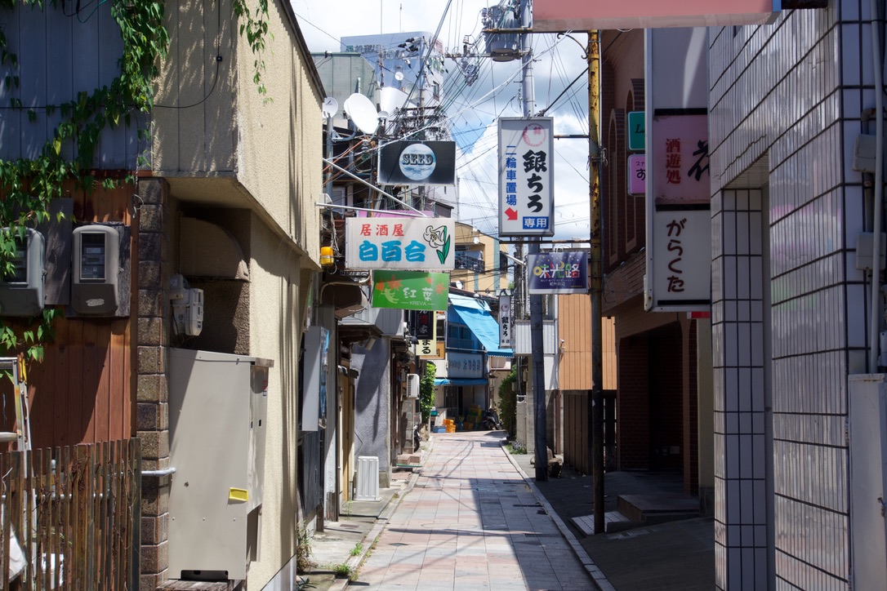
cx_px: 444
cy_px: 296
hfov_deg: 34.2
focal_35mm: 58
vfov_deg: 23.2
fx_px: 1441
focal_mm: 39
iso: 200
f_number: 10
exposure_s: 1/250
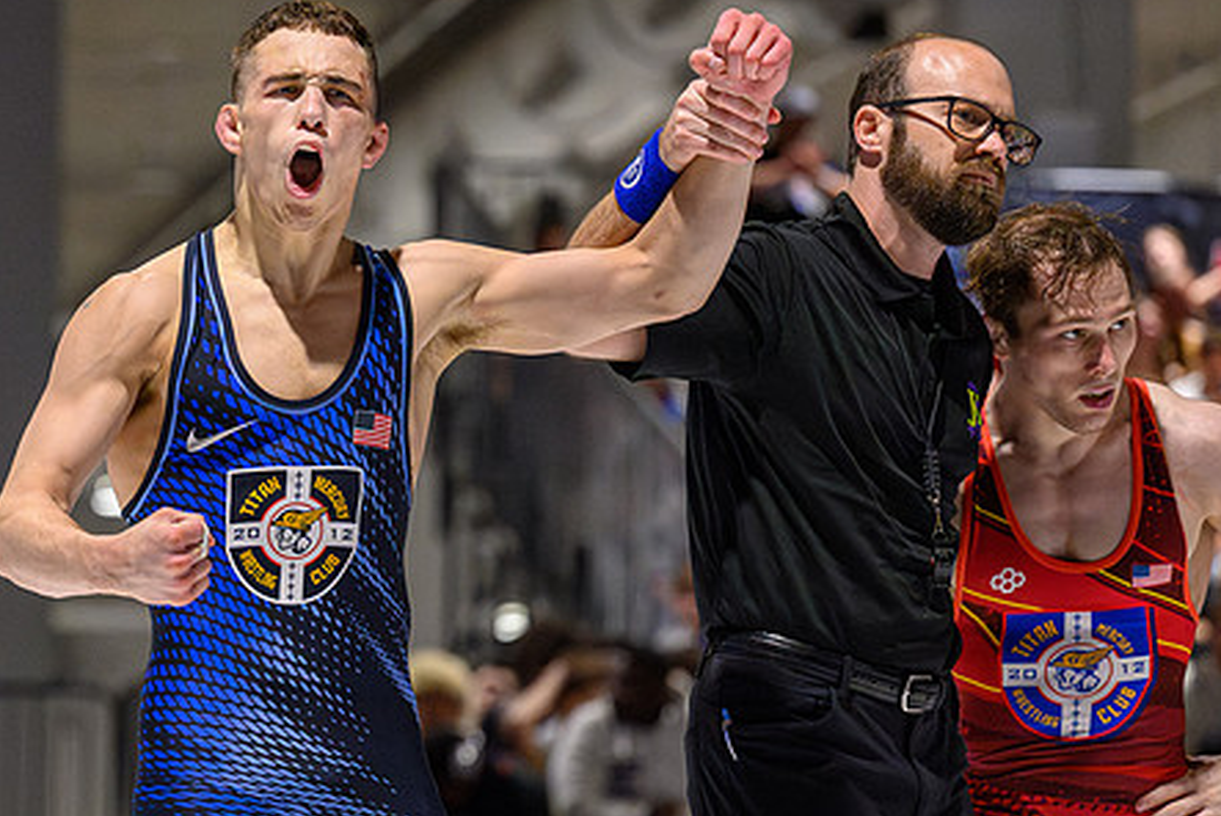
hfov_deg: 10.8
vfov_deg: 7.2
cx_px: 231
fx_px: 6448
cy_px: 420
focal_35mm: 190
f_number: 2.8
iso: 10000
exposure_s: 1/800
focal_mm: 96
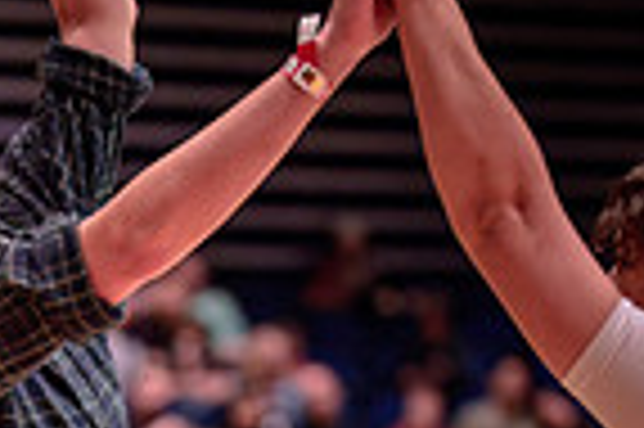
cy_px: 592
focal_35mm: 203
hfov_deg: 10.1
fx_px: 3627
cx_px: 126
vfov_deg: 6.7
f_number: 1.2
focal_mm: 50
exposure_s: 1/200
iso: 1250
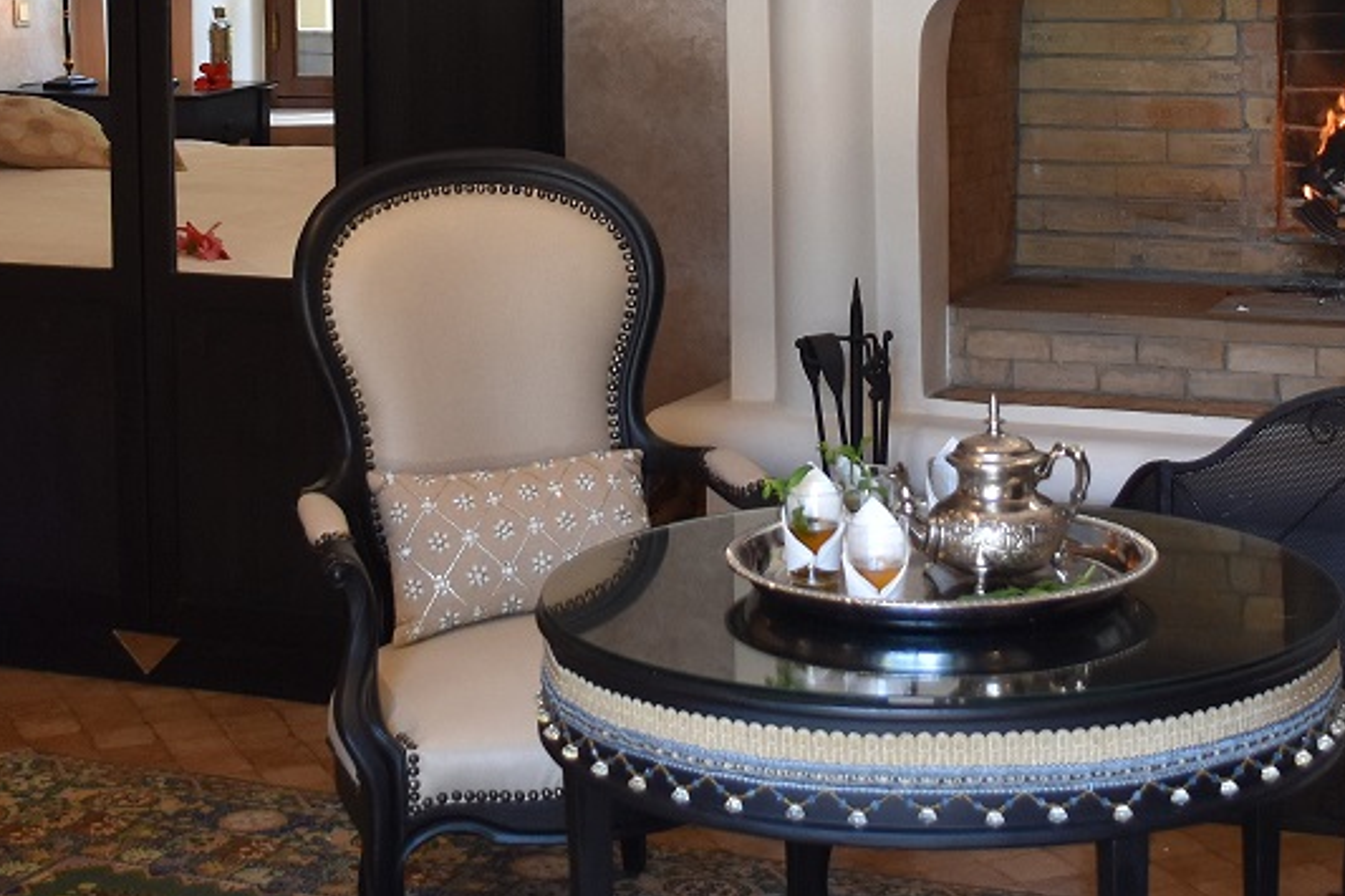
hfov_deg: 26.7
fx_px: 2838
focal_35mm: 76
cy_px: -179
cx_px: 722
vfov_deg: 17.1
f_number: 4
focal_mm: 18
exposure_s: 1/60
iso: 400
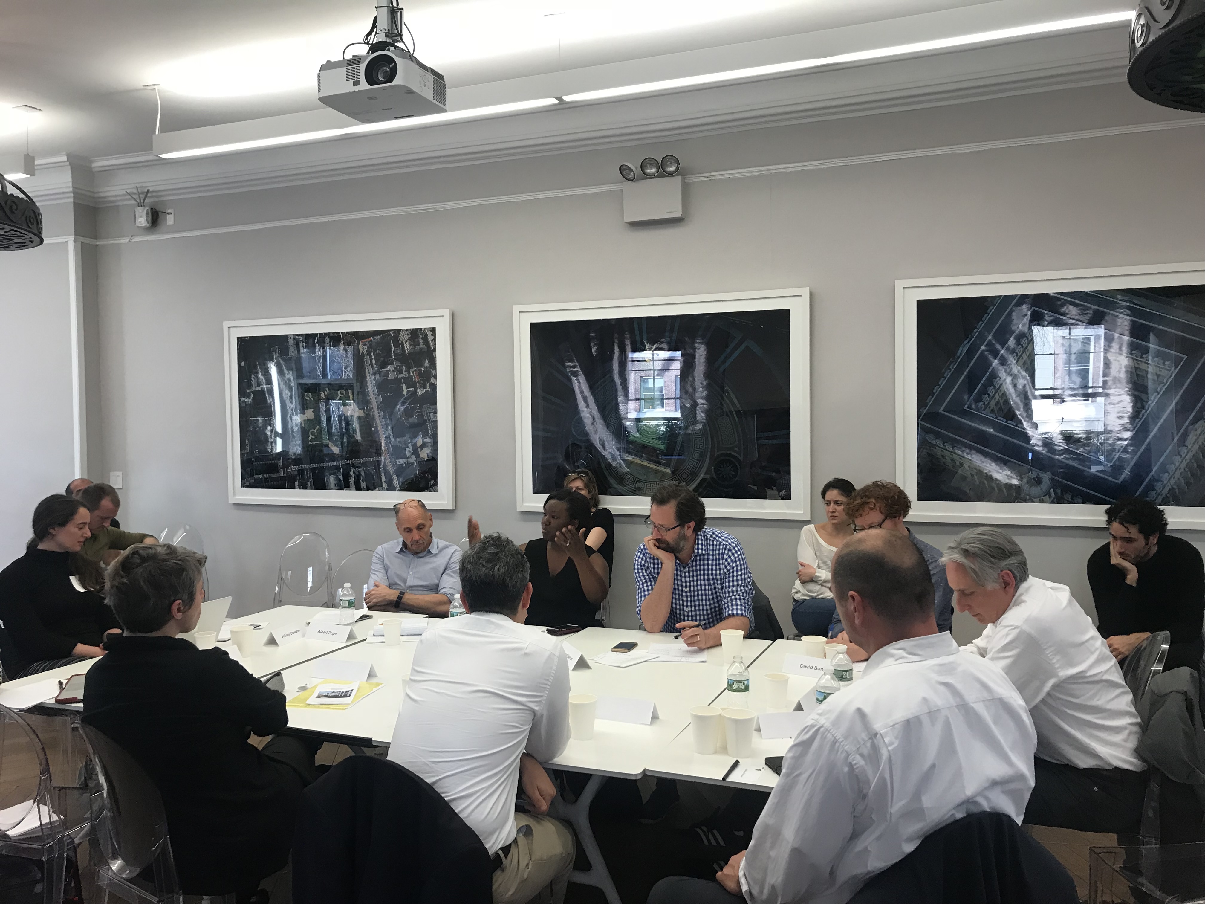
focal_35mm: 28
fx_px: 975
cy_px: 452
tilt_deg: -0.1
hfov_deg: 63.4
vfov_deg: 49.7
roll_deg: +1.0
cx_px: 602
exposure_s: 1/30
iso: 25
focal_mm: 3.99
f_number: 1.8
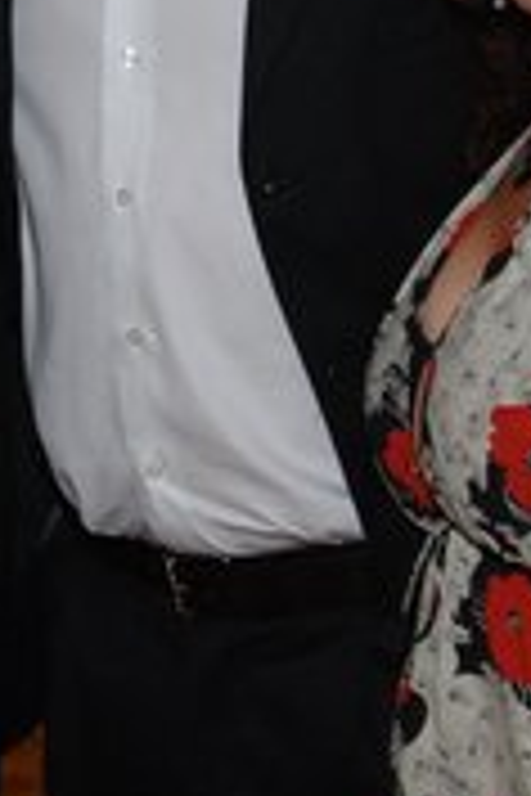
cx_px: -90
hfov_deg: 8.9
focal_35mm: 152
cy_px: 92
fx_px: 3363
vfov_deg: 13.4
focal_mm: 28
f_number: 5
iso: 400
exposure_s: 1/50
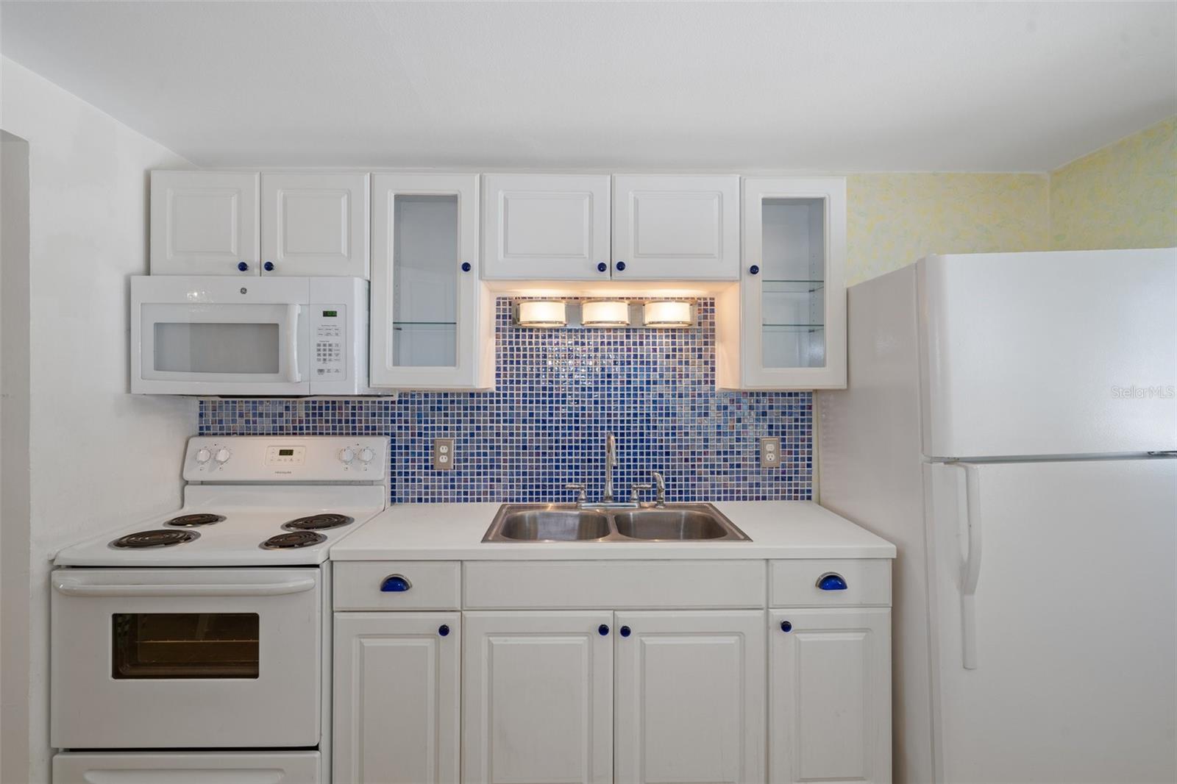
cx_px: 588
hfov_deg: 93.3
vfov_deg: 70.4
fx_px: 556
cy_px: 392
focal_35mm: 17
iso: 320
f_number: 8
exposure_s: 1/2.5
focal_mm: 17
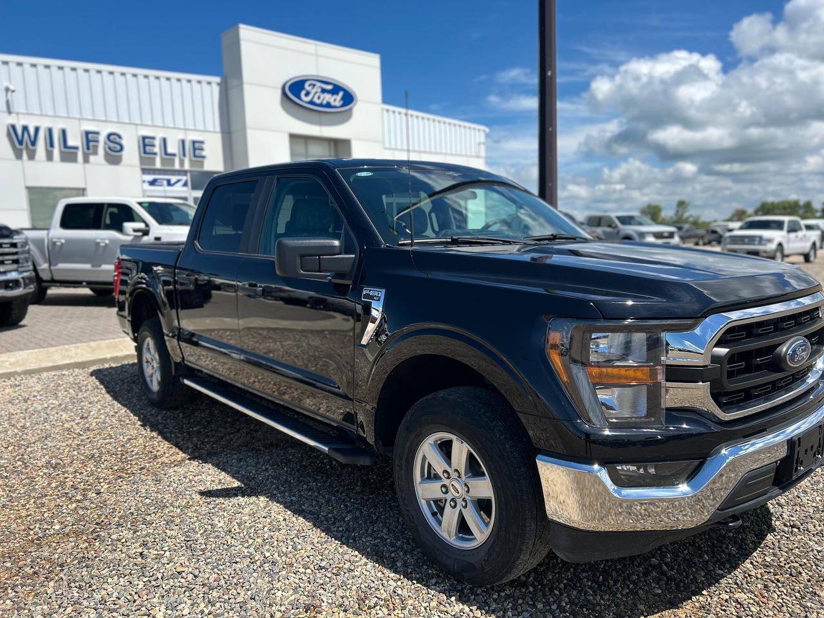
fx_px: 619
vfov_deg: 53.1
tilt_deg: -4.9
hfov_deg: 67.3
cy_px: 309
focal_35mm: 26
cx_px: 412
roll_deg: +2.3
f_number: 1.5
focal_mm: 5.7
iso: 50
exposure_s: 1/3968
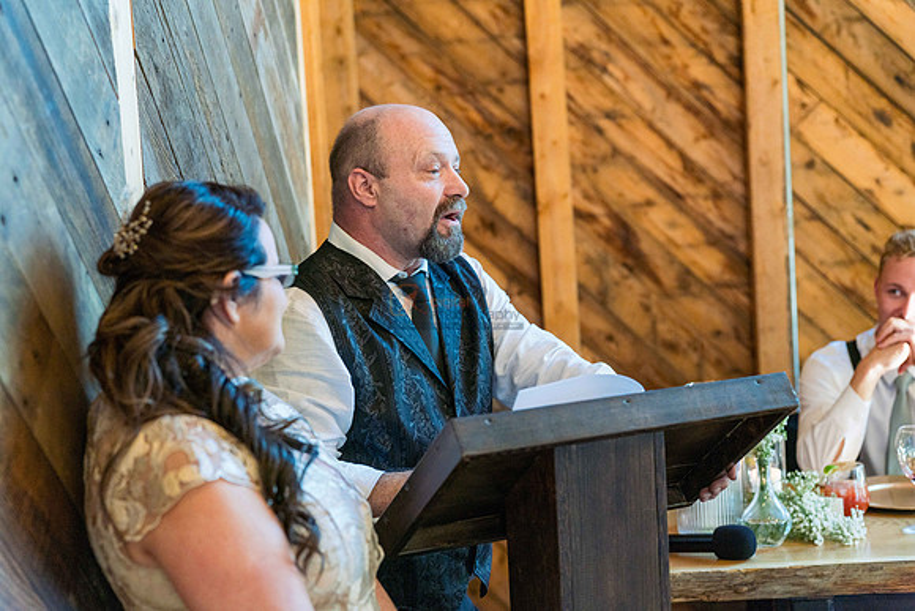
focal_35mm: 56
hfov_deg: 35.6
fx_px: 1424
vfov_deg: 24.2
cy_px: 306
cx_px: 458
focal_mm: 56
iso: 1000
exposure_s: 1/400
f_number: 2.8
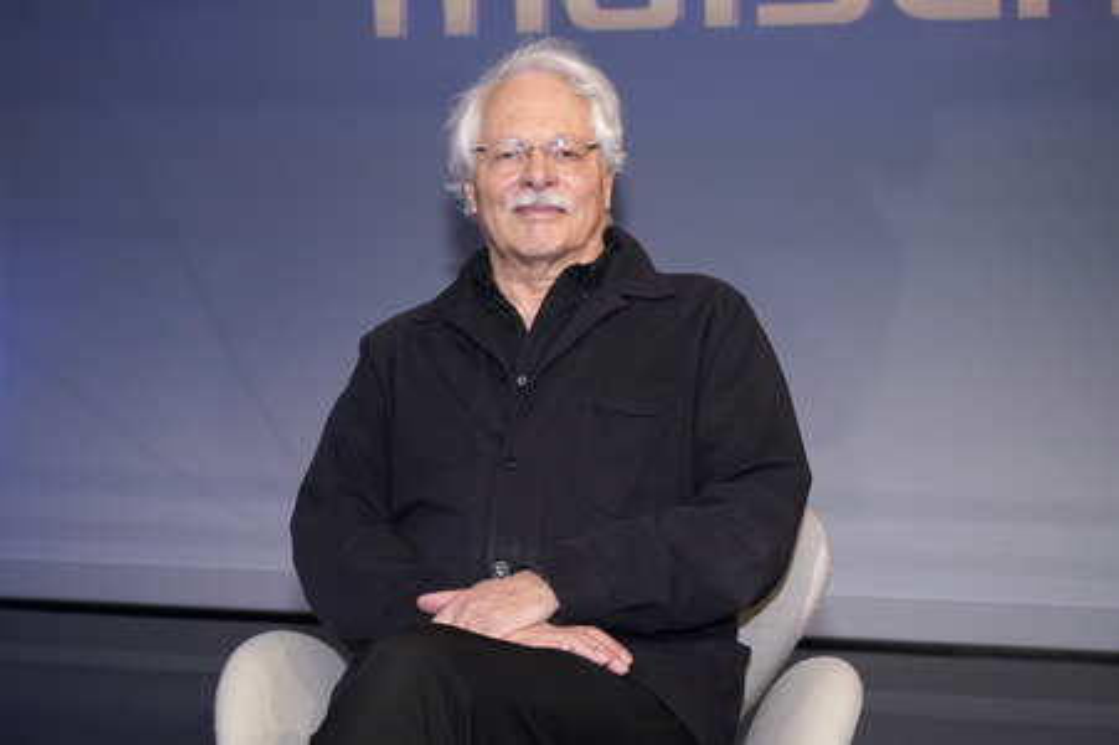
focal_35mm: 51
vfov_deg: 26.4
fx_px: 1584
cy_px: 372
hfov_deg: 38.9
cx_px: 560
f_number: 5
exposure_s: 1/160
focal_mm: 51
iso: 1600
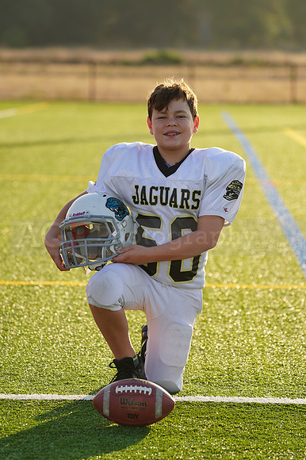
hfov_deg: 6.8
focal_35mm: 203
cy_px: 230
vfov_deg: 10.1
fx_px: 2591
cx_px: 153
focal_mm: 203
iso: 100
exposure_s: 1/250
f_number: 5.6
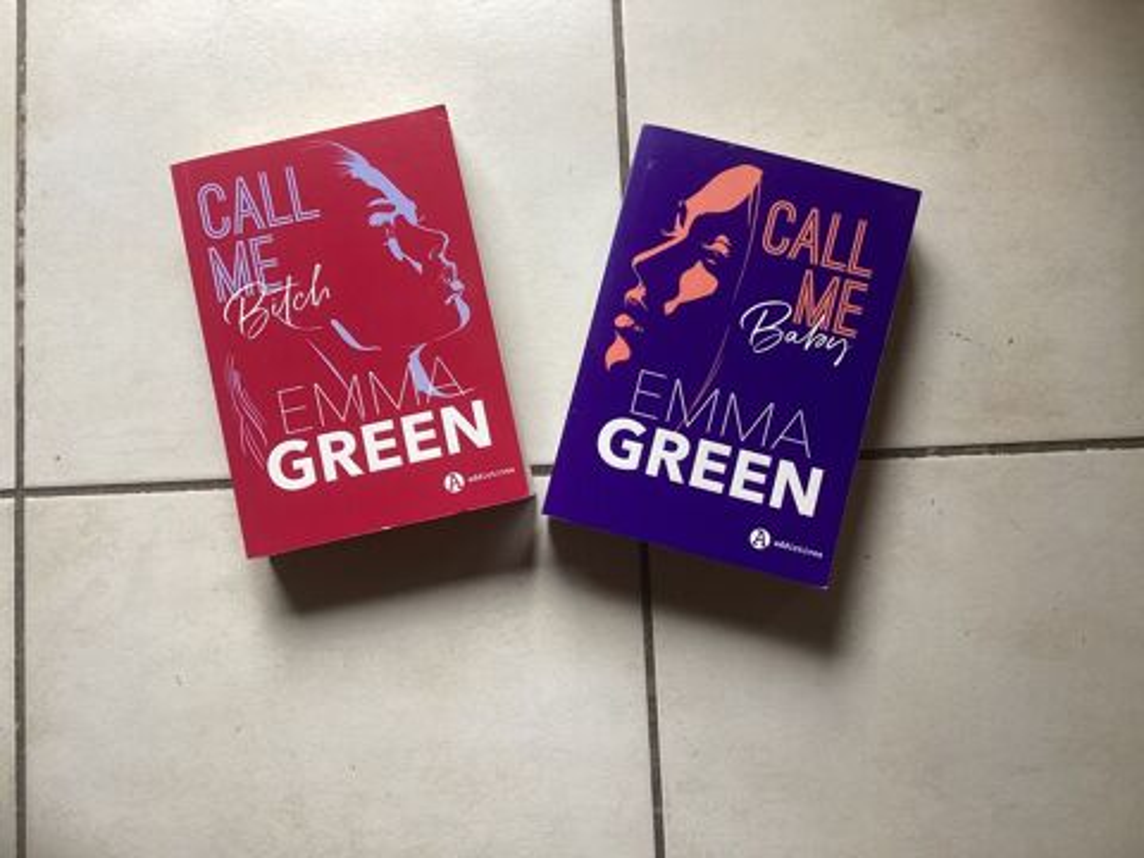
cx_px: 572
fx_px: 1024
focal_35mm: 31
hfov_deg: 58.4
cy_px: 429
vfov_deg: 45.4
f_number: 2.4
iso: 100
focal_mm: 3.3
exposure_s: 1/60
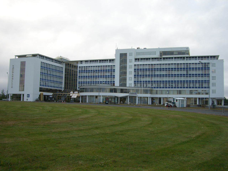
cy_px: 86
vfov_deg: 37.7
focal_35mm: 38
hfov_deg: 49.0
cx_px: 114
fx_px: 250
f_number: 4.3
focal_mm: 6.2
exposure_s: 1/160
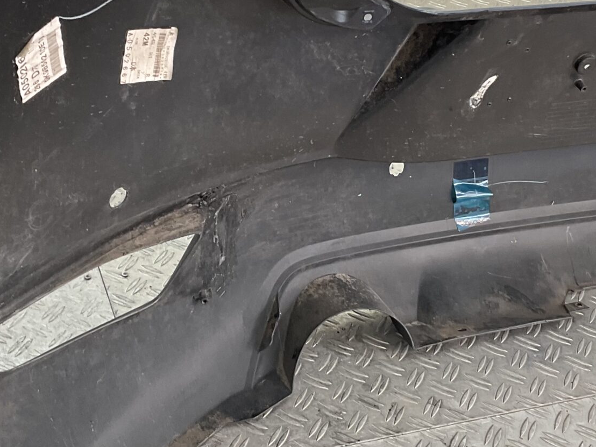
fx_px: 1154
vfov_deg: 21.8
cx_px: 308
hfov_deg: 29.0
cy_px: 151
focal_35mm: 67
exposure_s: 1/100
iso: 25
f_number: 1.8
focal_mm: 3
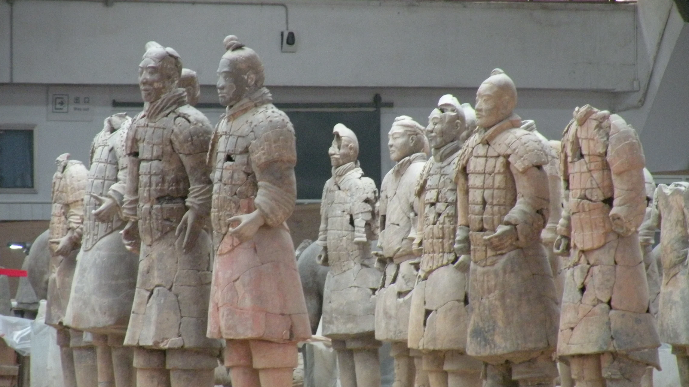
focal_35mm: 340
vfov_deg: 3.6
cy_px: 233
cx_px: 344
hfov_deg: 6.3
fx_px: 6211
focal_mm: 55
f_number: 4.5
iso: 400
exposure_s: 1/25
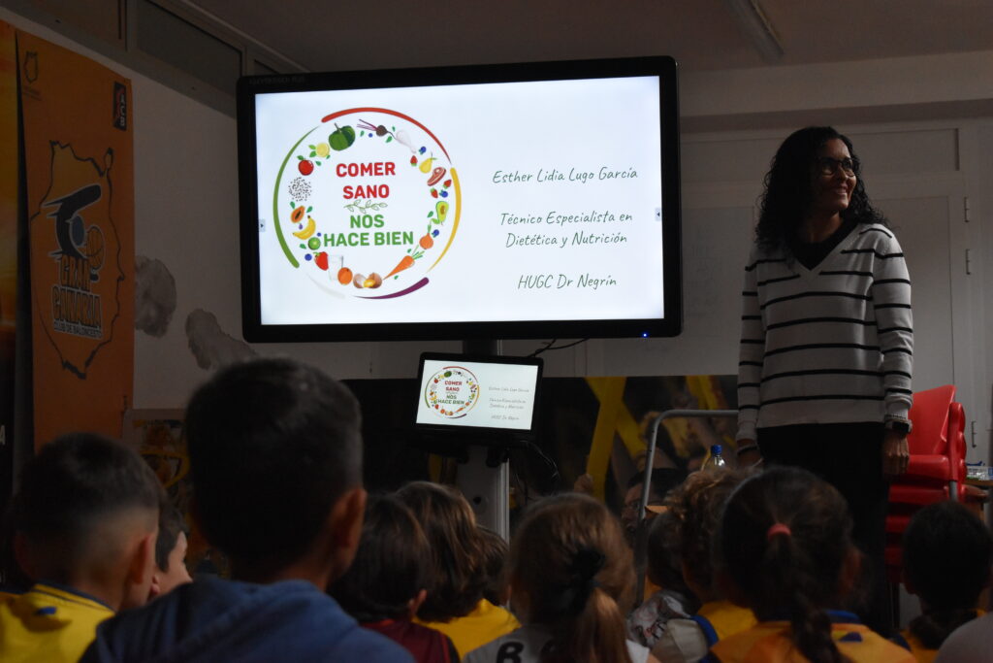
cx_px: 496
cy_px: 332
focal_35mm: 75
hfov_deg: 27.0
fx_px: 2069
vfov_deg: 18.2
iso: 3200
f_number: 5.6
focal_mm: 50
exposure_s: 1/320
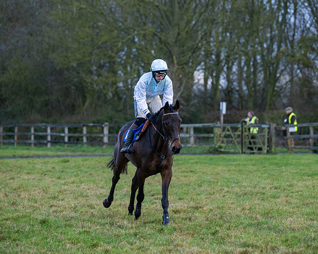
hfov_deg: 11.4
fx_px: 1589
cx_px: 165
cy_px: 127
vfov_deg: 9.1
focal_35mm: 169
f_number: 4
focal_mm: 150
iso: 800
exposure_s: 1/500
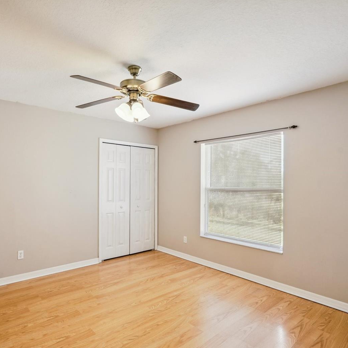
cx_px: 149
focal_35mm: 21
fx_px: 239
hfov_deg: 71.8
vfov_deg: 72.1
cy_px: 177
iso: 400
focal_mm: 16
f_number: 8
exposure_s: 1/30
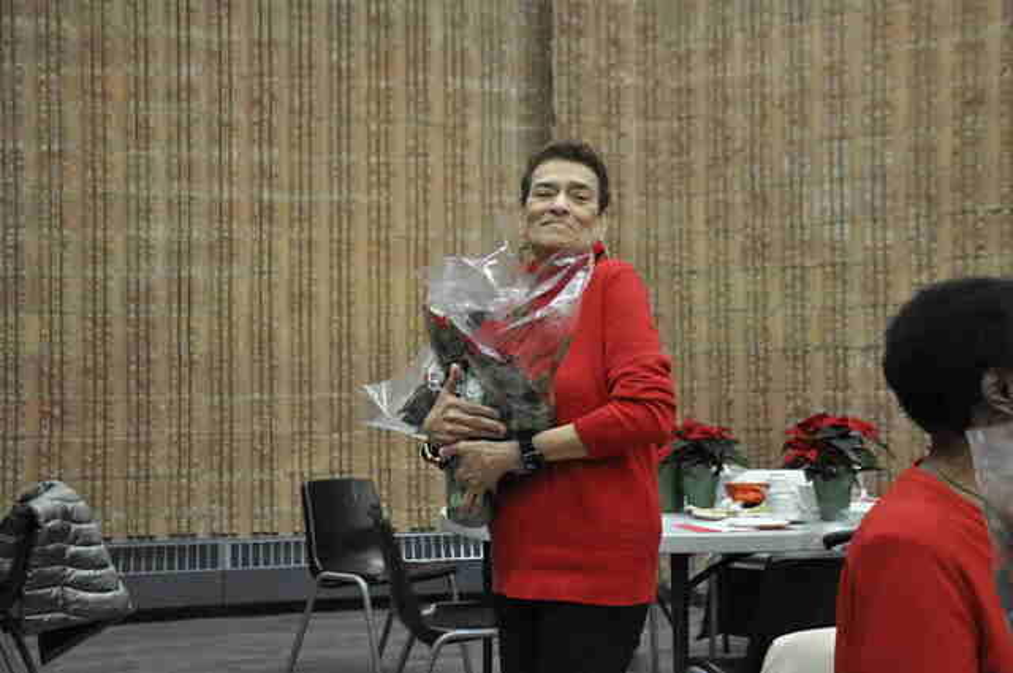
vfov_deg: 28.0
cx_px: 506
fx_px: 1349
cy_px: 336
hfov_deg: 41.2
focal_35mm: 48
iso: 2000
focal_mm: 32
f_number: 4
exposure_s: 1/40
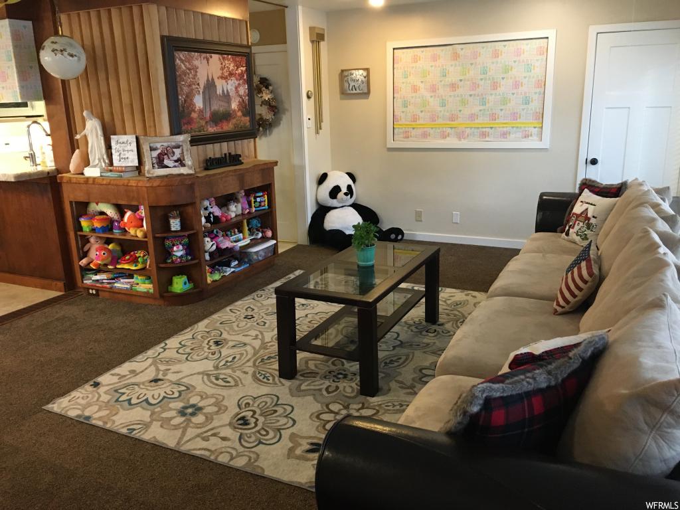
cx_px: 340
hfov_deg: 61.7
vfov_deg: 48.2
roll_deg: +2.2
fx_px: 570
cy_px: 255
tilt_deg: -14.9
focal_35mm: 29
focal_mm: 4.15
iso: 200
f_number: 2.2
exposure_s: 1/30
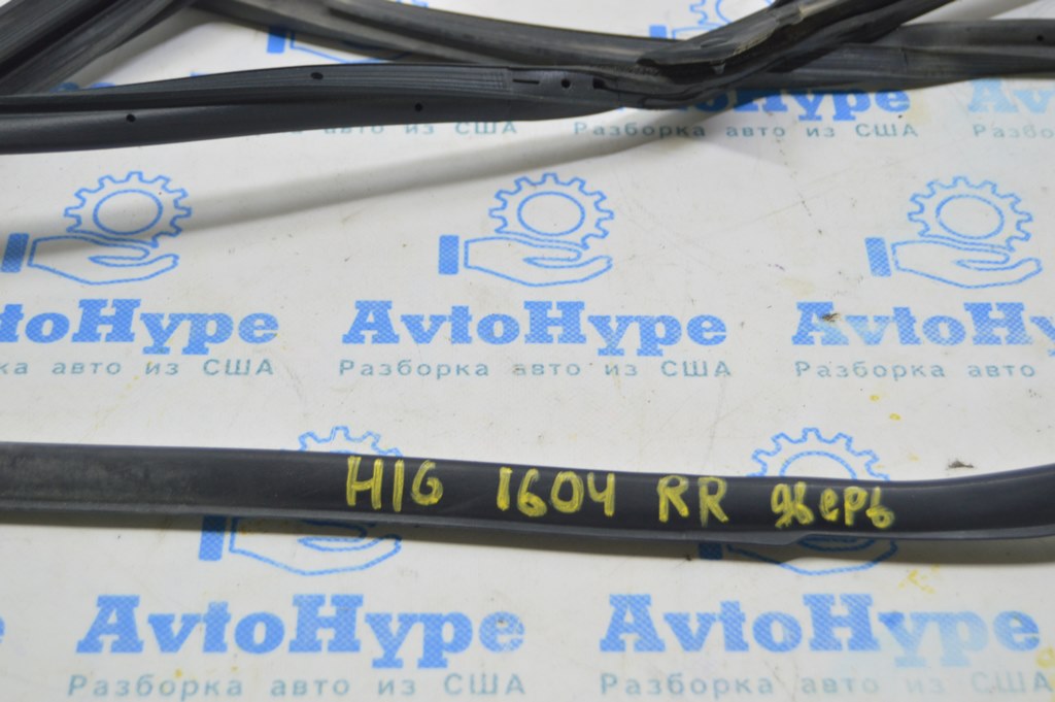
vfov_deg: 21.5
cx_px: 528
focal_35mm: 63
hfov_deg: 31.9
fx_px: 1845
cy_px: 351
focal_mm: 42
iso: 400
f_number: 5.6
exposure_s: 1/20
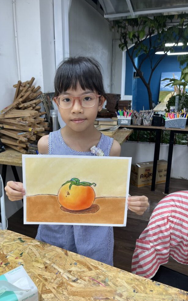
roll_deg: +2.8
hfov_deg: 44.4
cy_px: 150
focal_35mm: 28
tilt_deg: -15.4
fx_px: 230
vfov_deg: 66.5
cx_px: 80
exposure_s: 1/100
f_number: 1.6
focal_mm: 5.1
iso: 50
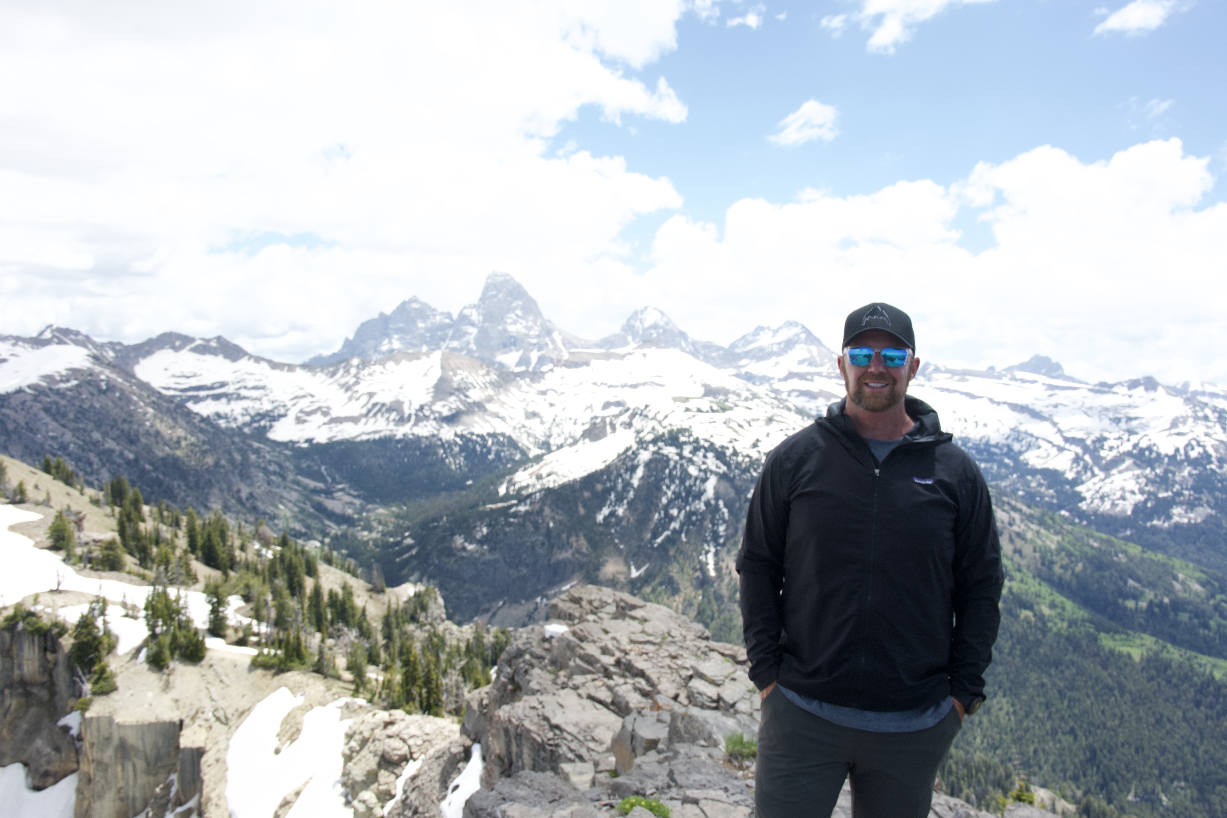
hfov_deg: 58.7
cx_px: 614
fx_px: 1091
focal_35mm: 32
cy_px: 409
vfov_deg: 41.1
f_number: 11
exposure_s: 1/400
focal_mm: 32
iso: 560
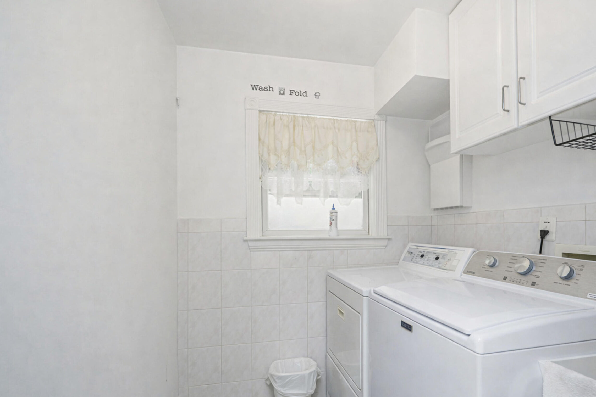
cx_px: 335
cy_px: 219
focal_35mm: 18
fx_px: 298
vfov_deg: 67.2
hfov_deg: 89.6
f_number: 4
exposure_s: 1/30
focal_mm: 16
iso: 64
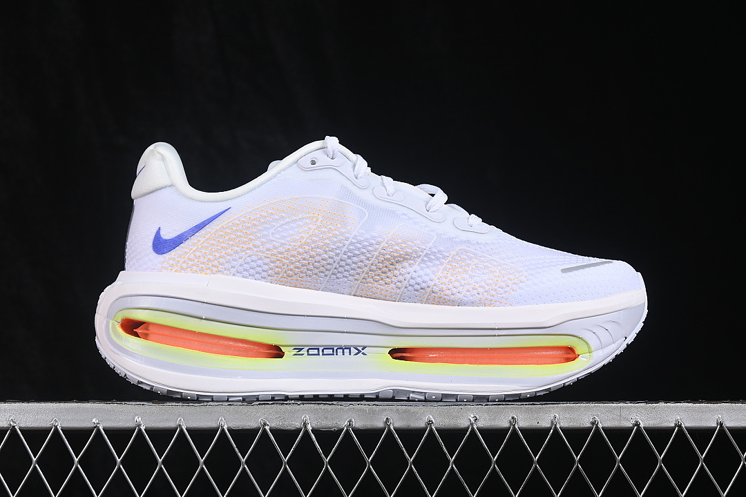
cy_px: 248
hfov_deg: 27.0
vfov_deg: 18.2
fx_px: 1554
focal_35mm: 75
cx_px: 373
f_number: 8
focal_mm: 50
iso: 160
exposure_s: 1/80
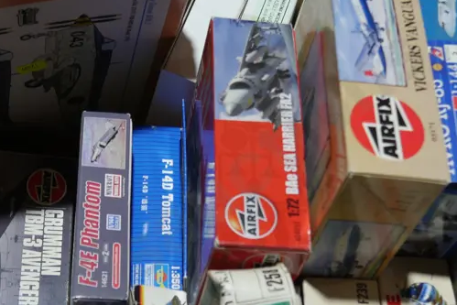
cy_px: 196
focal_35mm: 64
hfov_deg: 31.4
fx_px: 813
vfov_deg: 21.2
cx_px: 219
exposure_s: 1/100
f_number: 3.6
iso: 200
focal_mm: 15
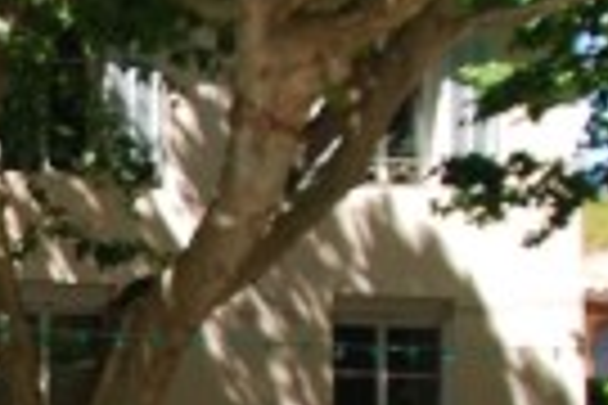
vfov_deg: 6.8
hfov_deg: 9.8
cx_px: -495
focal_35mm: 199
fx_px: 3361
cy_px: 544
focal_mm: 20
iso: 100
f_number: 6.3
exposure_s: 1/125
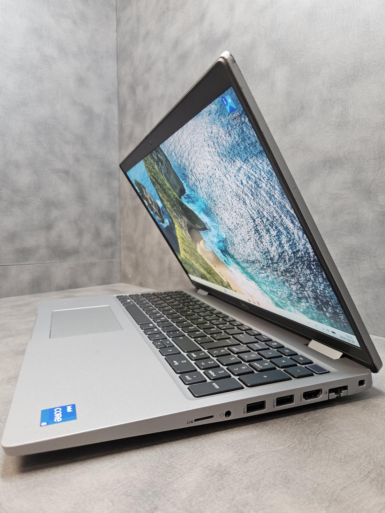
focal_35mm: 23
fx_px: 341
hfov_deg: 58.9
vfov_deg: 73.9
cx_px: 192
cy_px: 256
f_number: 1.8
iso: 200
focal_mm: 5.4
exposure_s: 1/100
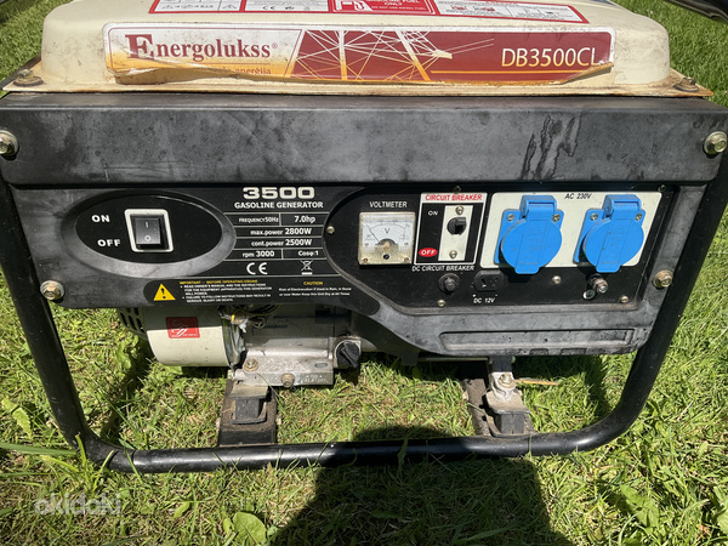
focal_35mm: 29
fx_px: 610
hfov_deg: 61.7
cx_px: 364
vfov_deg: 48.2
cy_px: 273
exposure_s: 1/1577
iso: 25
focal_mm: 3
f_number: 1.8
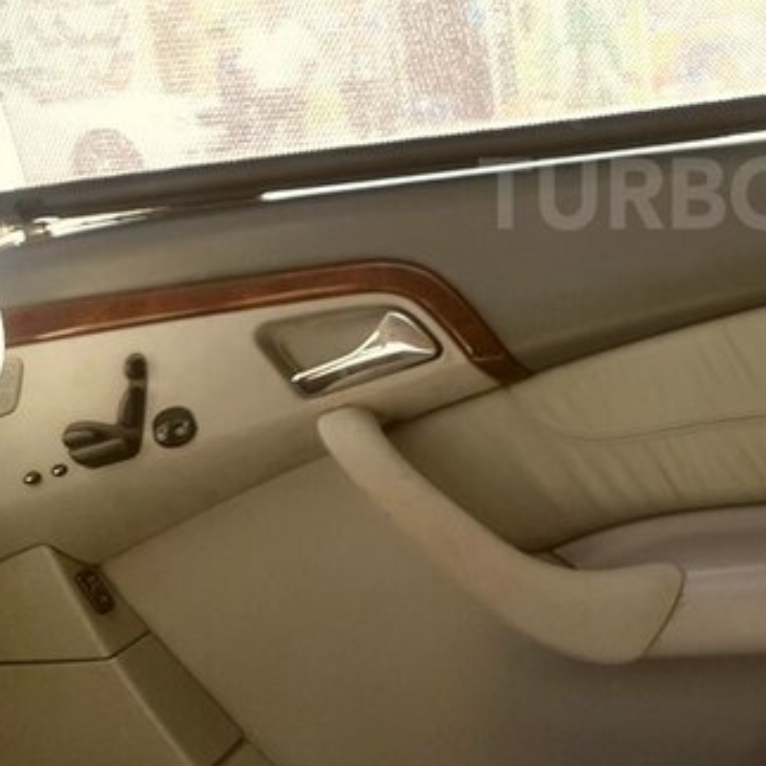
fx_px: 1177
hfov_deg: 33.7
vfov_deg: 35.3
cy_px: 193
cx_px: 721
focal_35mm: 47
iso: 40
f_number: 1.7
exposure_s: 1/118
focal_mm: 4.2
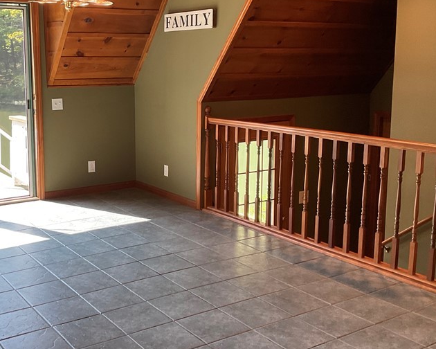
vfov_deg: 32.7
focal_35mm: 46
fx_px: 594
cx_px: 133
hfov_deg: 39.7
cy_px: 142
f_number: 1.8
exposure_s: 1/120
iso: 64
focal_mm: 3
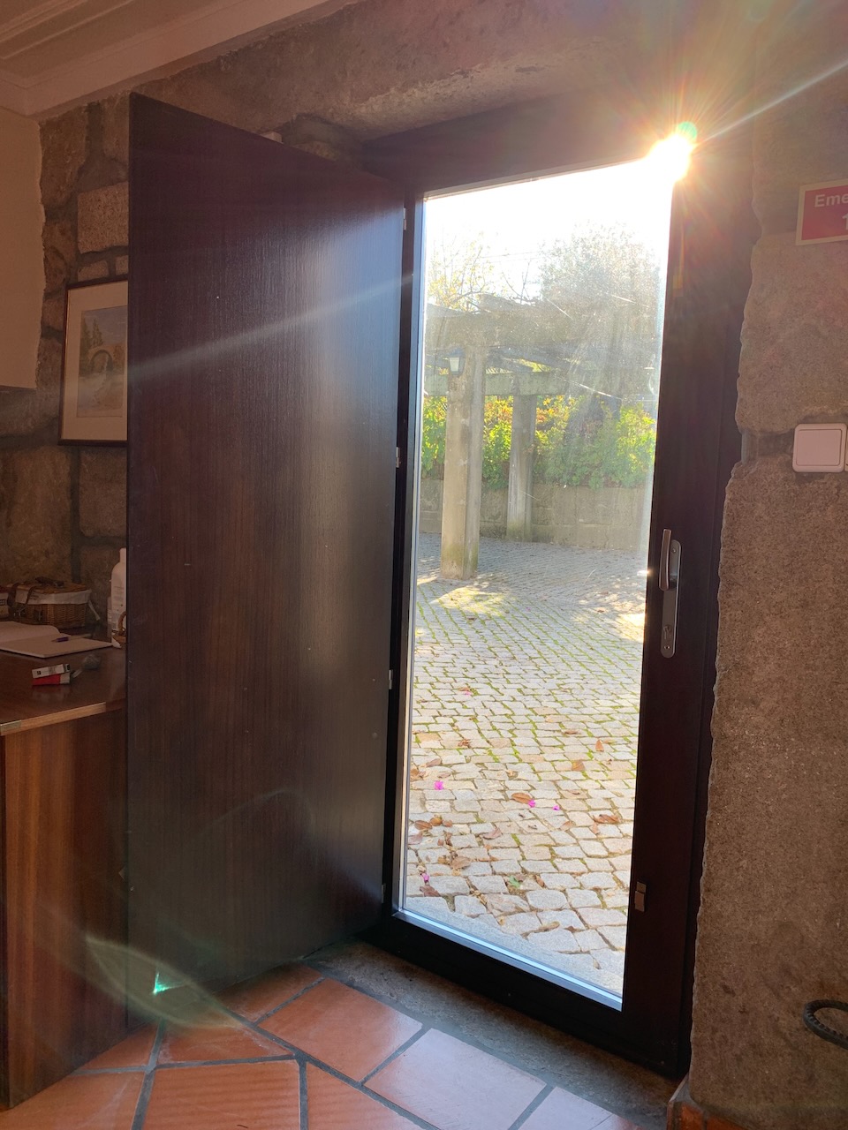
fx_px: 849
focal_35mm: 26
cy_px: 565
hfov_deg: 53.1
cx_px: 424
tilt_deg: -5.9
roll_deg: -1.8
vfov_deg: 67.3
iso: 32
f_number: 1.8
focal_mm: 4.25
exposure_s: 1/121
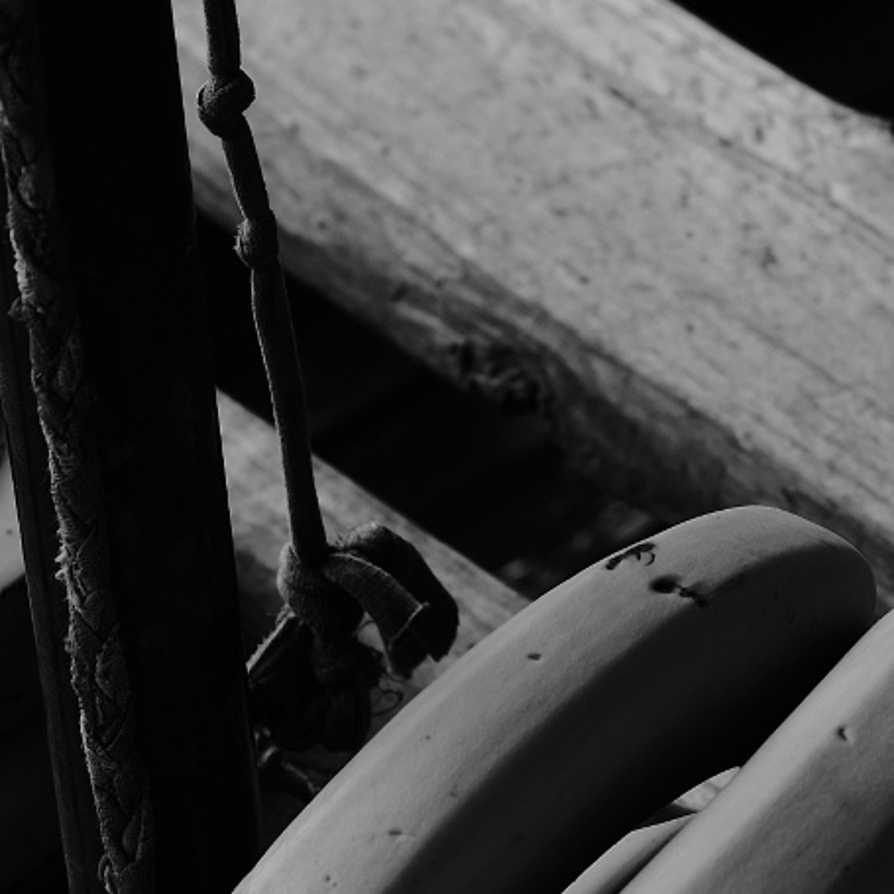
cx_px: 529
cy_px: 77
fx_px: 5143
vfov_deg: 9.9
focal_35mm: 176
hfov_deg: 9.9
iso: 100
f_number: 5.6
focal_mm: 35
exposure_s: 1/125
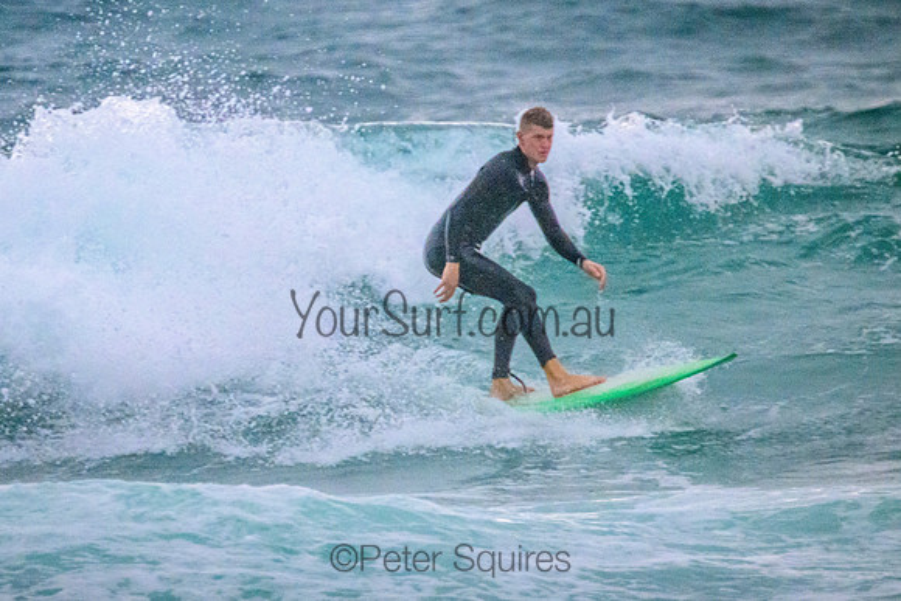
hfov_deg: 2.0
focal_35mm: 1028
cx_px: 325
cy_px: 317
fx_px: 25741
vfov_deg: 1.3
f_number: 11
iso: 8000
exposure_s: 1/1250
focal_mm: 800
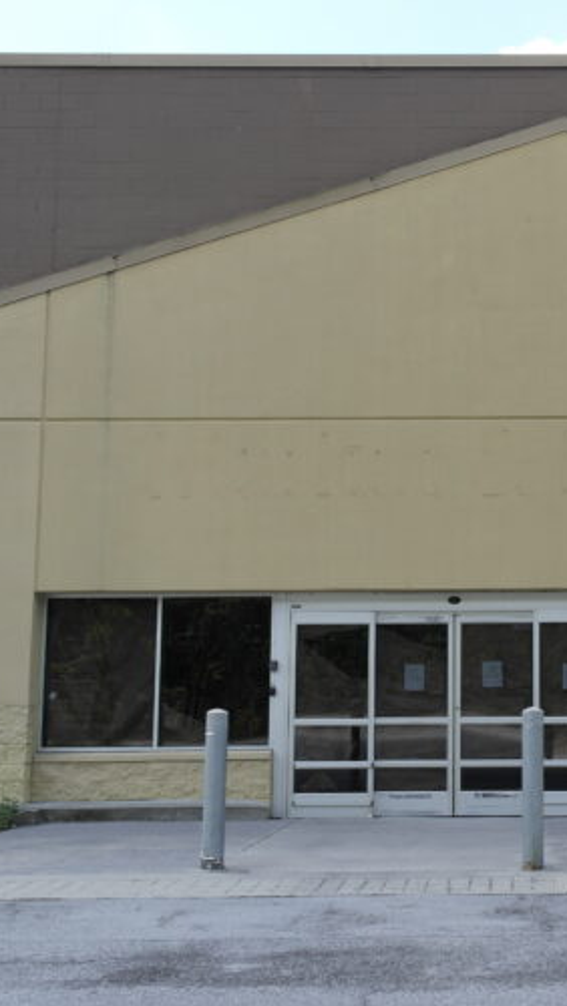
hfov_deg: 21.9
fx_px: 1416
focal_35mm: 53
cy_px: 496
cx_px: 547
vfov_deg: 39.2
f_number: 5.6
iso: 100
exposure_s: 1/200
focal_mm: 22
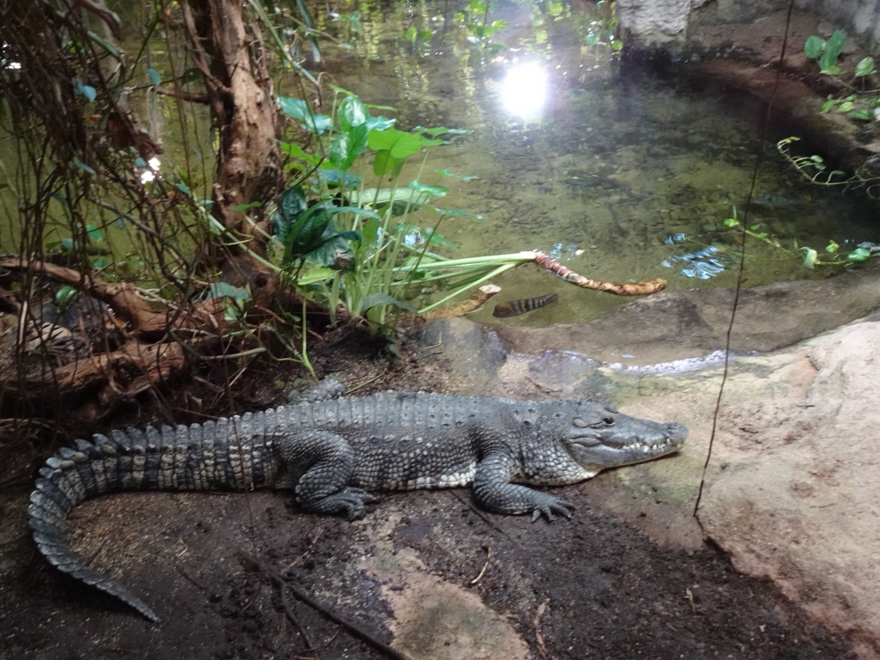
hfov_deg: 52.6
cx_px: 440
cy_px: 330
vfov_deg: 40.7
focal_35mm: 35
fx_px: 890
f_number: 4
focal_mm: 5.9
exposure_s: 1/13
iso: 800
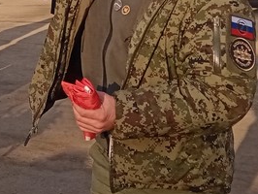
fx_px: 746
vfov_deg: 14.4
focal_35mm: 100
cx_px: -69
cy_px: -25
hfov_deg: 18.4
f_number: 1.8
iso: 104
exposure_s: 1/1562
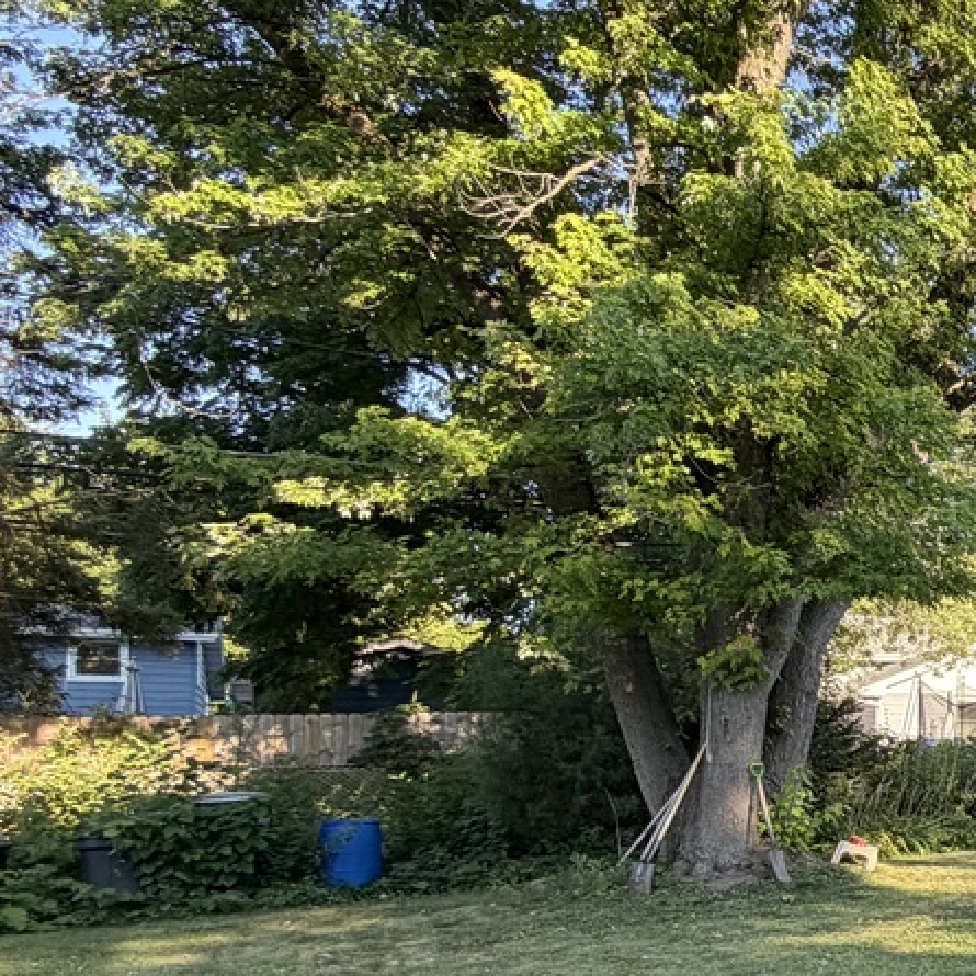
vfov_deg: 40.9
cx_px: 1369
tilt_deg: +1.7
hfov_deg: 29.9
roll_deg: +1.1
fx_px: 1276
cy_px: 711
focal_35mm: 40
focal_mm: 2.22
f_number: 2.2
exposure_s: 1/208
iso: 50
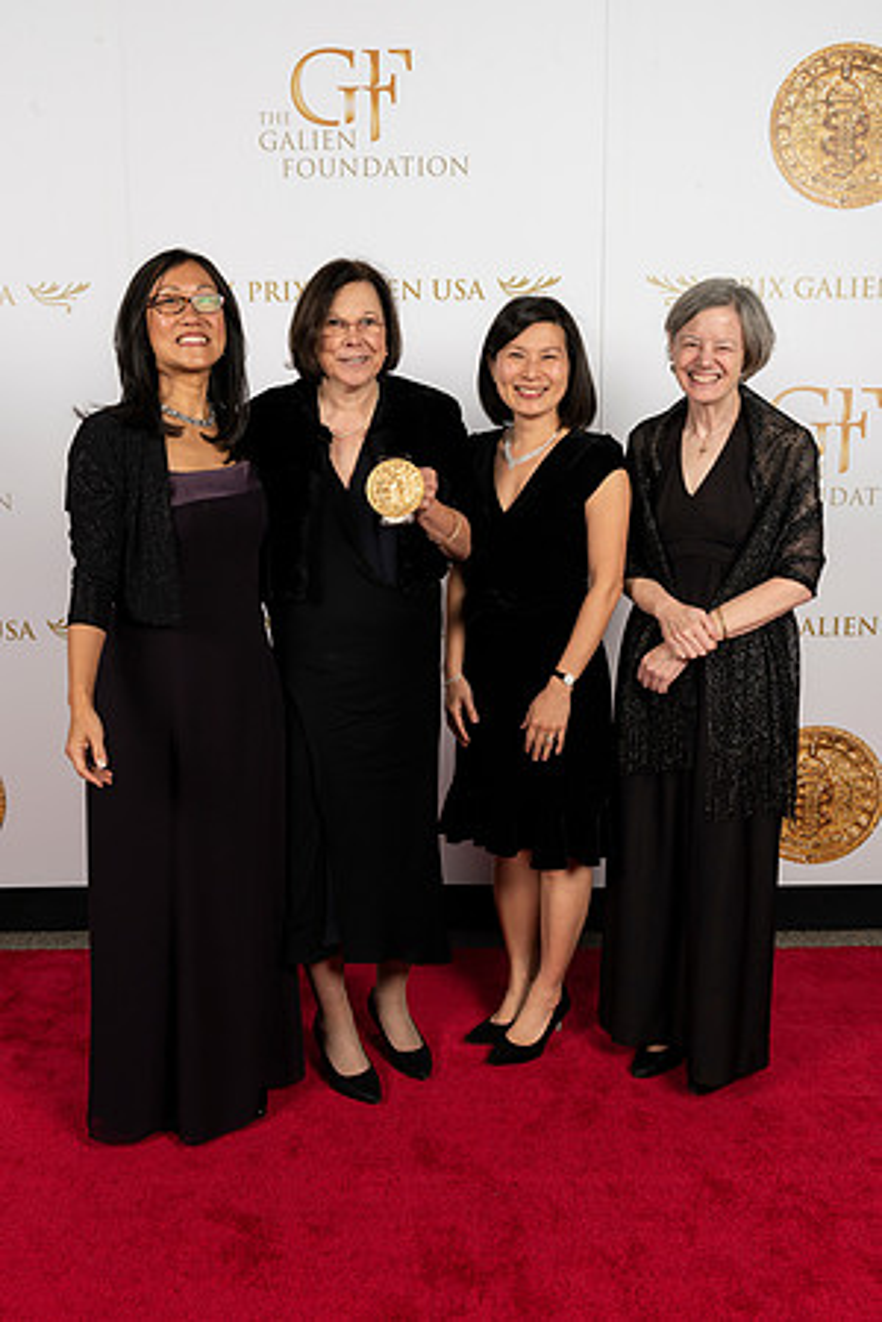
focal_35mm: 34
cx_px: 441
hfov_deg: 38.9
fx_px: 1249
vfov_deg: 55.8
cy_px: 661
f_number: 11
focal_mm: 34
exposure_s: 1/125
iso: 64
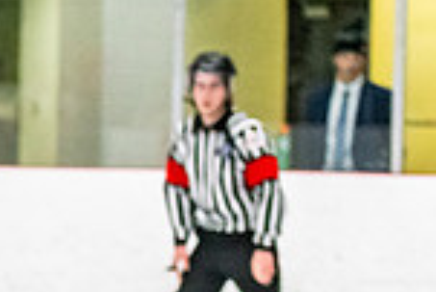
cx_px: -464
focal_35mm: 420
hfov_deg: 4.8
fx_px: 5091
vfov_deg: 3.3
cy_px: 428
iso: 4000
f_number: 2.8
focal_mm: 80
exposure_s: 1/800
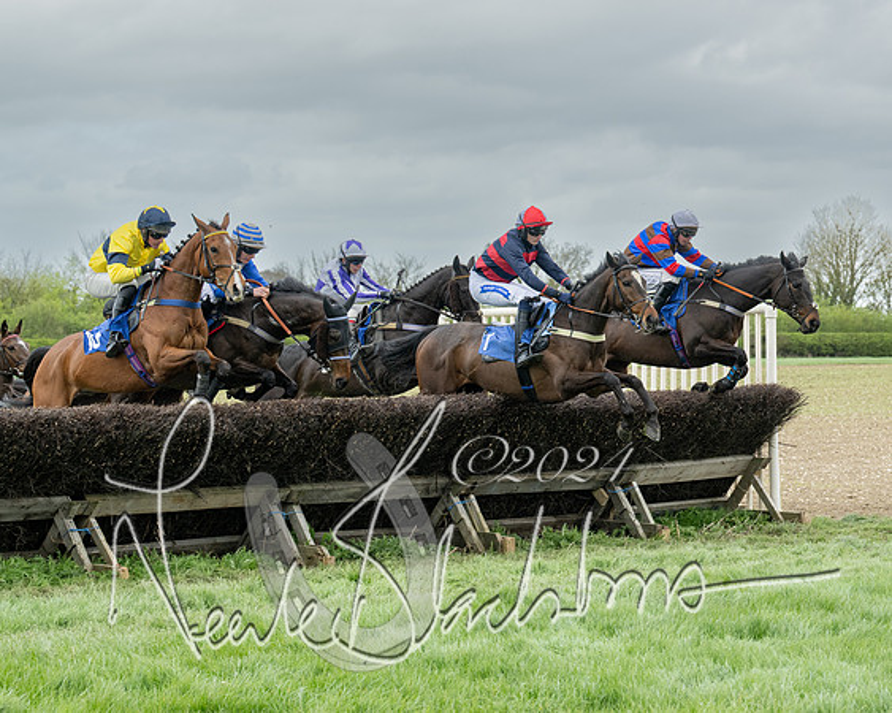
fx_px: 2671
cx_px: 536
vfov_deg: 15.2
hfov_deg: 18.9
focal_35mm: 101
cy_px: 426
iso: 400
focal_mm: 70
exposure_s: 1/1000
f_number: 5
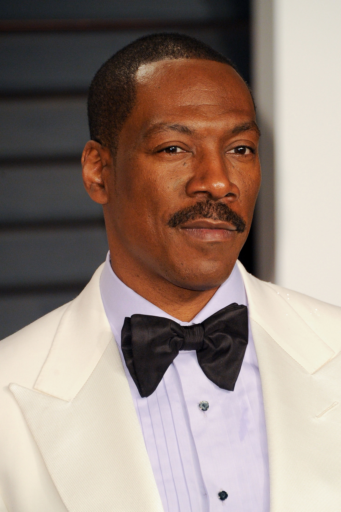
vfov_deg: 6.9
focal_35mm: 300
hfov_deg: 4.6
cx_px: 170
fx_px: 4268
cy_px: 256
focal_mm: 300
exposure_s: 1/250
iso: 2500
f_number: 6.3
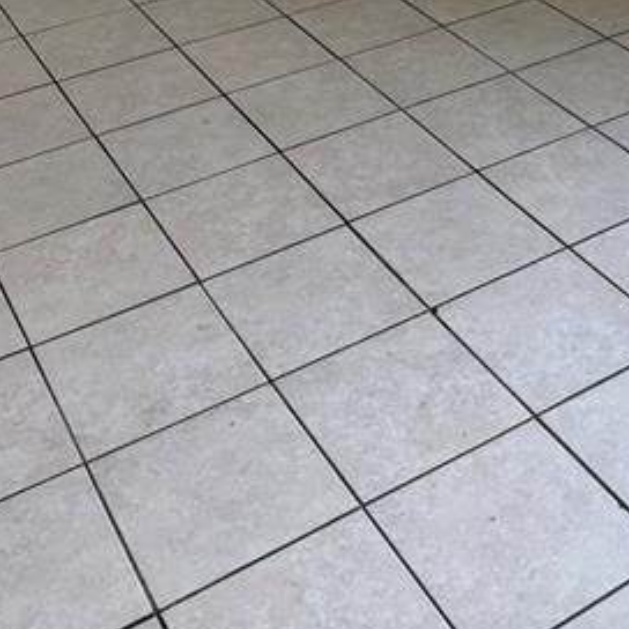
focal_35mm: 60
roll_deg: +2.4
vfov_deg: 24.9
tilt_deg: -16.2
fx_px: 1233
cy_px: -187
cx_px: 435
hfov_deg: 28.4
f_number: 1.78
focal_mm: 6.76
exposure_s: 1/121
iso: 160
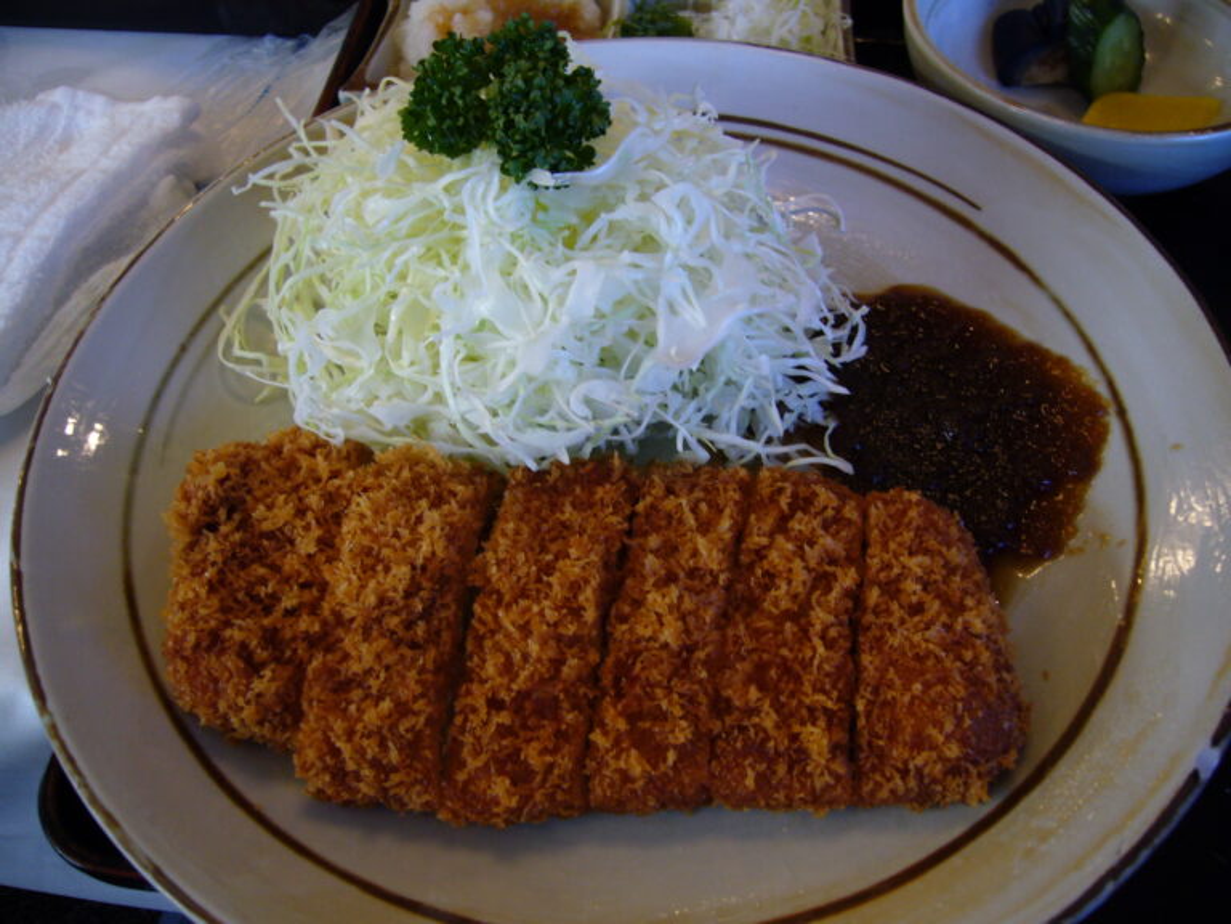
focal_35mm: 35
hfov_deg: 52.6
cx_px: 616
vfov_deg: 40.7
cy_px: 462
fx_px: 1245
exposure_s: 1/20
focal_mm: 5.8
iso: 160
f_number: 2.8
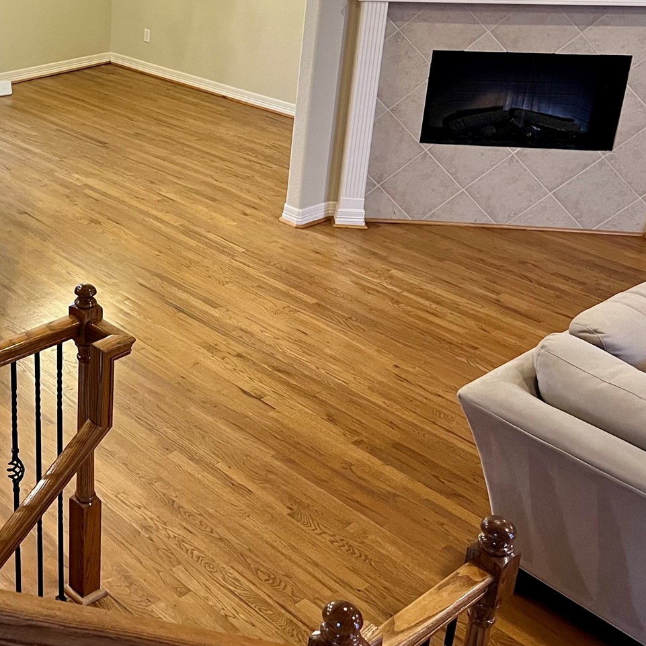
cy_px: 175
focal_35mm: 49
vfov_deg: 34.1
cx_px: -1
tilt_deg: -21.3
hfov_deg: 32.0
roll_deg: +0.7
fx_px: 1035
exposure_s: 1/60
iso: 160
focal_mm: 5.7
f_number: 1.5
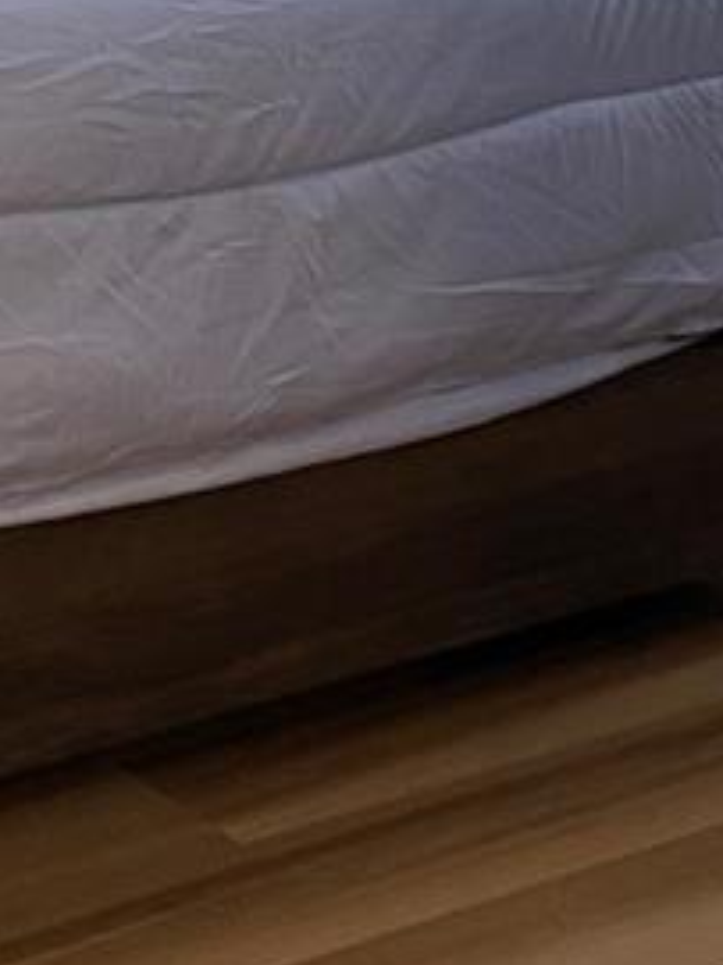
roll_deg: +0.5
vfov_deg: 15.9
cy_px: -413
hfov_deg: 12.5
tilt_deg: -2.9
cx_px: -224
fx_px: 3205
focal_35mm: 115
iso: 200
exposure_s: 1/60
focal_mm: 4.25
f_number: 1.8
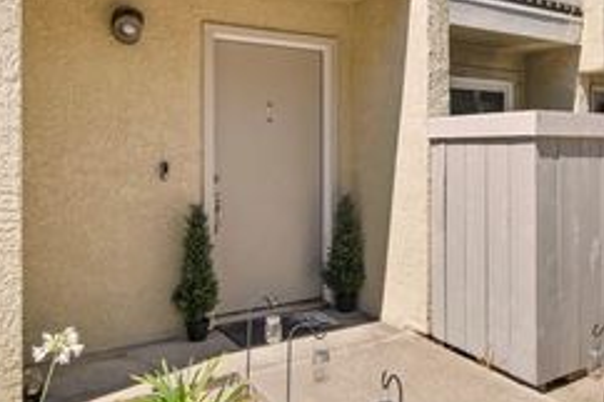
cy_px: 121
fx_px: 553
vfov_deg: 39.2
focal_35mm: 33
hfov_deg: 55.3
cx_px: 432
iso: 125
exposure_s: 1/1250
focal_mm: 16
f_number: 20
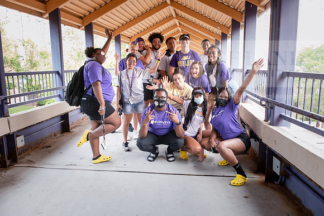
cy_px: 108
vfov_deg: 45.0
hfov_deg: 63.6
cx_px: 162
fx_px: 261
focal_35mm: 29
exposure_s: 1/160
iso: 1600
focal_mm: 29
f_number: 5.6
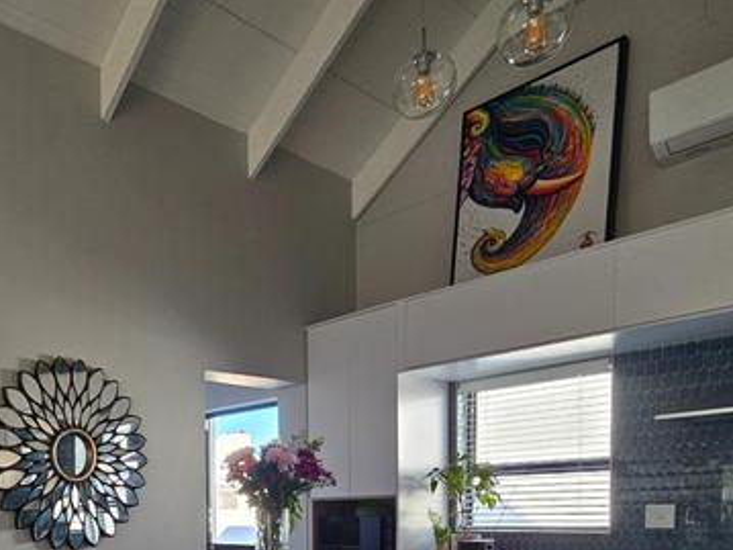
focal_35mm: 29
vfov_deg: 42.0
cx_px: 114
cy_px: 546
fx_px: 614
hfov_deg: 55.8
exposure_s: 1/100
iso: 64
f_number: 2.2
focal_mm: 2.2
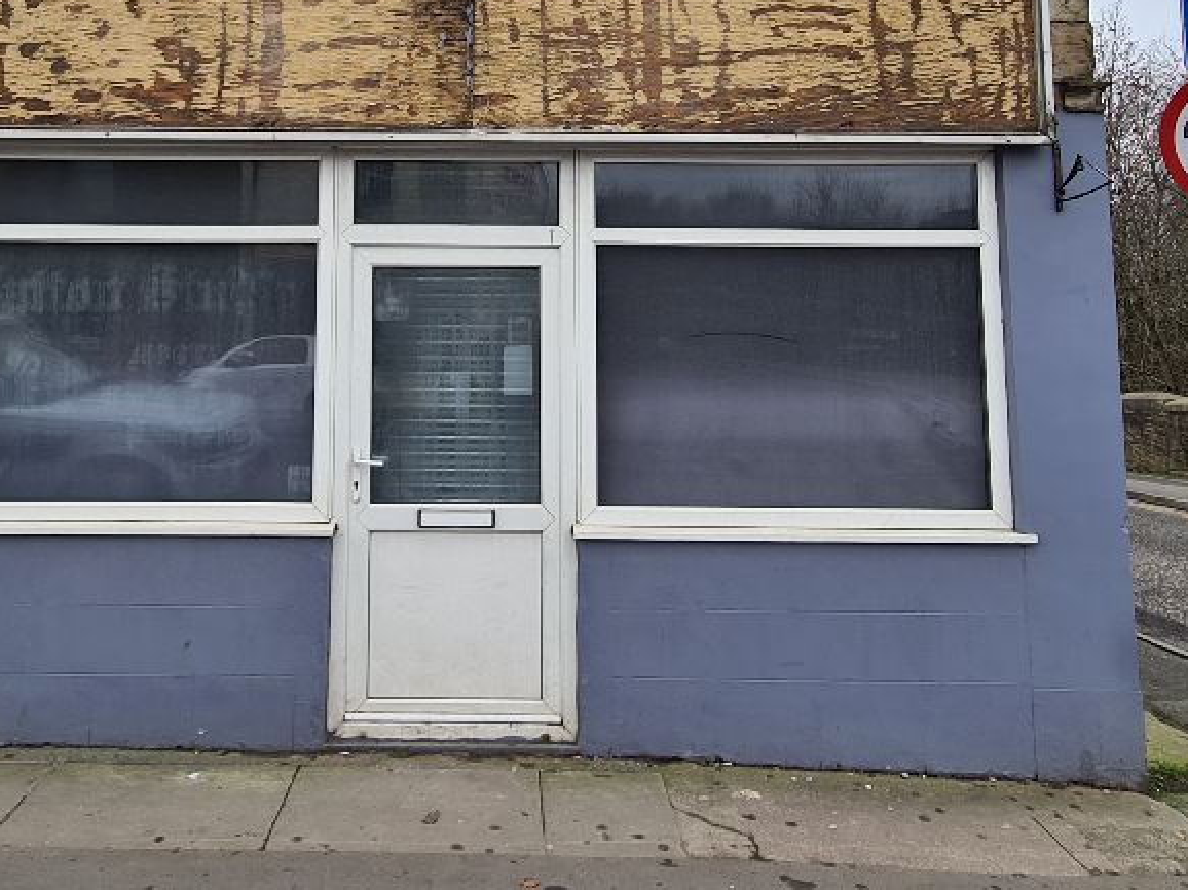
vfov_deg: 49.2
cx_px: 491
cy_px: 220
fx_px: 926
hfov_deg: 64.9
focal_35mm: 27
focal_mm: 2.22
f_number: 2.2
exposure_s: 1/432
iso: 64
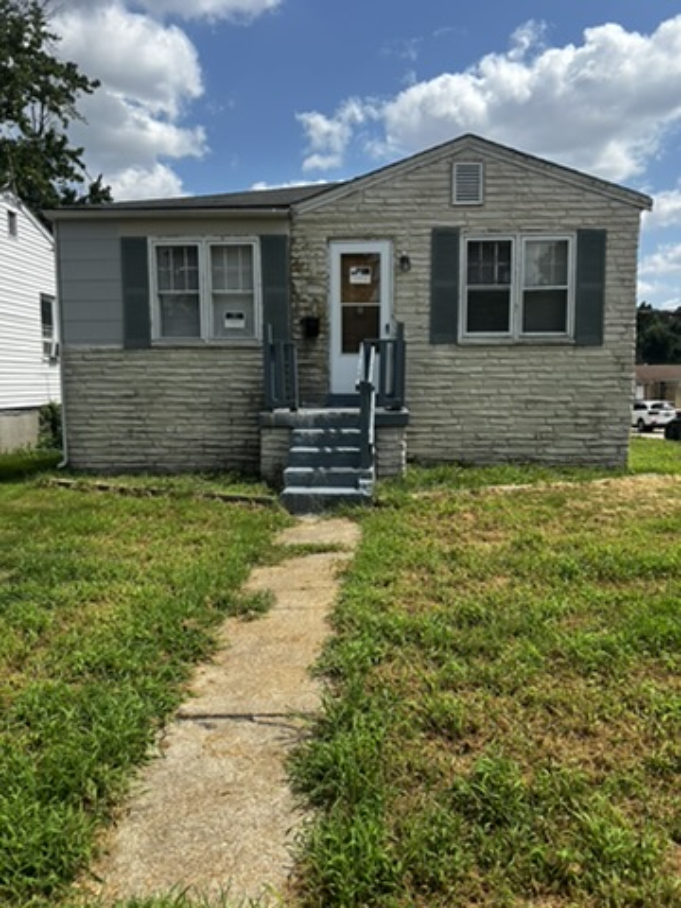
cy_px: 454
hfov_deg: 53.1
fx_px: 682
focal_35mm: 26
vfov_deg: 67.3
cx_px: 340
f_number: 1.5
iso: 50
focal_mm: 5.7
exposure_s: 1/4630
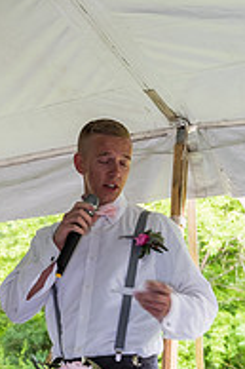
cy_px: 105
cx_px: 139
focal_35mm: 93
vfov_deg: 21.8
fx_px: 951
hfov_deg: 14.7
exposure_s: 1/60
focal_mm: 26.5
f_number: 4
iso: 640
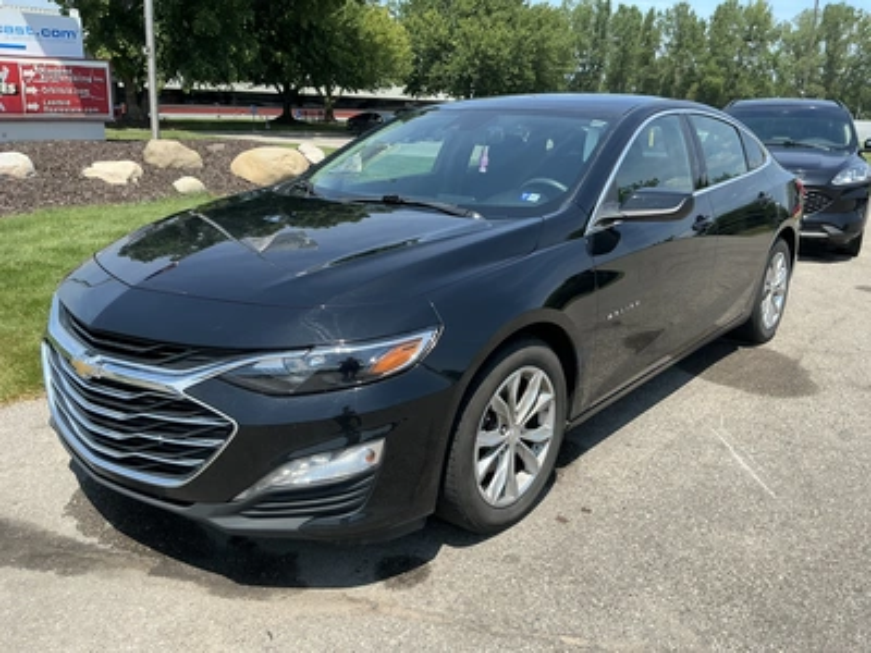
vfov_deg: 49.7
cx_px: 436
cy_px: 326
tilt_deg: -13.3
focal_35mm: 28
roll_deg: -1.5
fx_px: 705
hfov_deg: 63.4
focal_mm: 3
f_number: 1.8
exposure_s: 1/1076
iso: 25
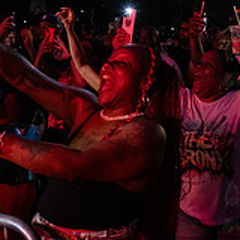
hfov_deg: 22.6
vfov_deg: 23.1
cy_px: 61
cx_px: 231
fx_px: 580
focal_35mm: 74
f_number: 3.2
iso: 5000
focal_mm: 24
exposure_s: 1/200
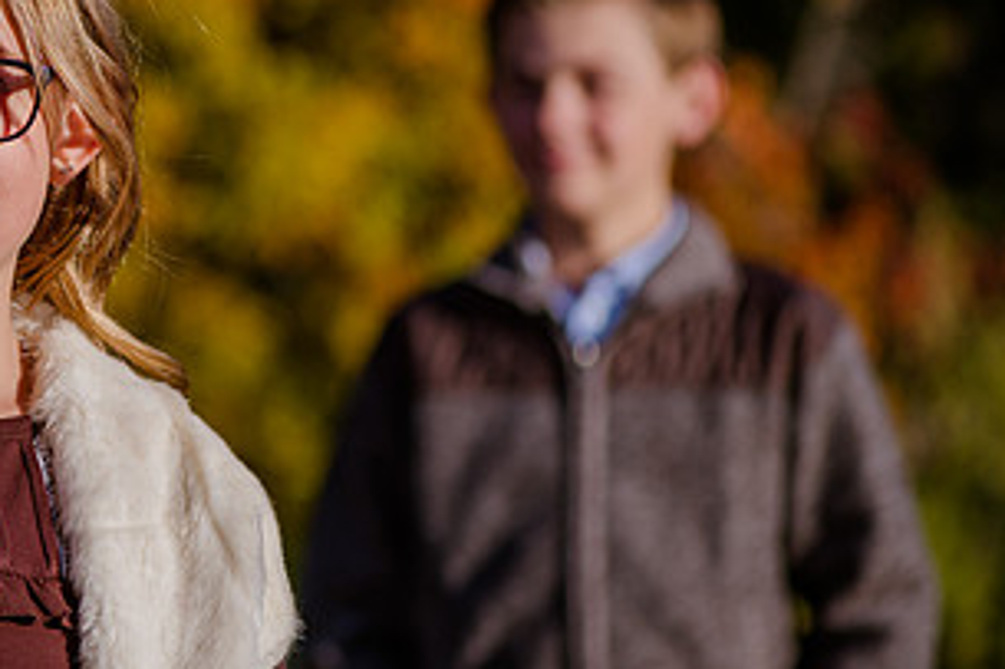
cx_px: 86
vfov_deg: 6.6
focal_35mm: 208
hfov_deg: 9.8
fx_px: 5803
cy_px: 288
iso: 100
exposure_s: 1/640
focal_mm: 105
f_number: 4
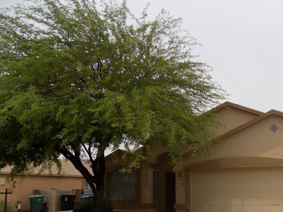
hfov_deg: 50.8
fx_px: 286
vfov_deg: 39.5
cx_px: 205
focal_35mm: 35
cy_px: 161
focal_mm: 4
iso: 80
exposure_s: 1/160
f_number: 9.9
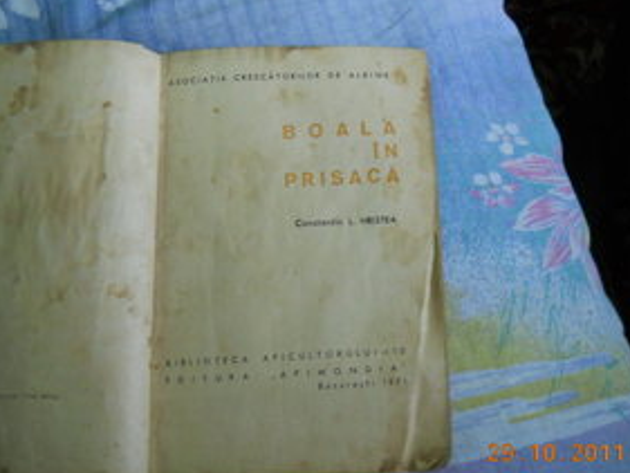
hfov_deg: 37.4
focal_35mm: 51
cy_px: 216
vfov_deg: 28.6
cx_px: 352
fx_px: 929
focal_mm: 6.72
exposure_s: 1/30
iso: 320
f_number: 3.1
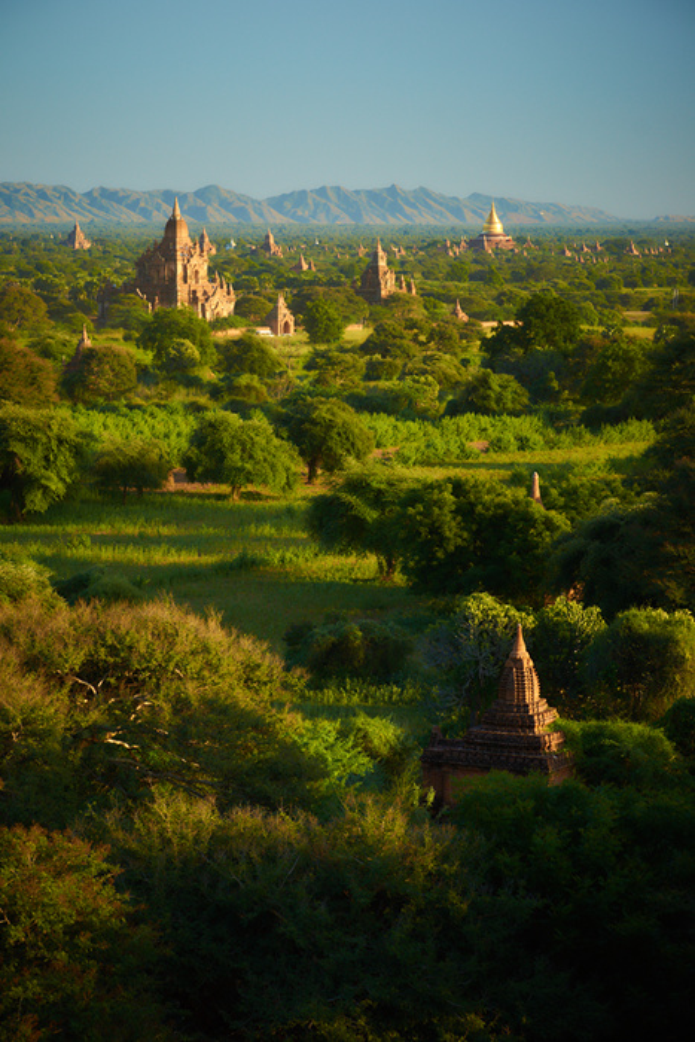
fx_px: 2894
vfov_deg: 20.4
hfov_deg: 13.7
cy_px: 521
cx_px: 348
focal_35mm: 100
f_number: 5.6
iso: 200
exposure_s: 1/90
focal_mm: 100
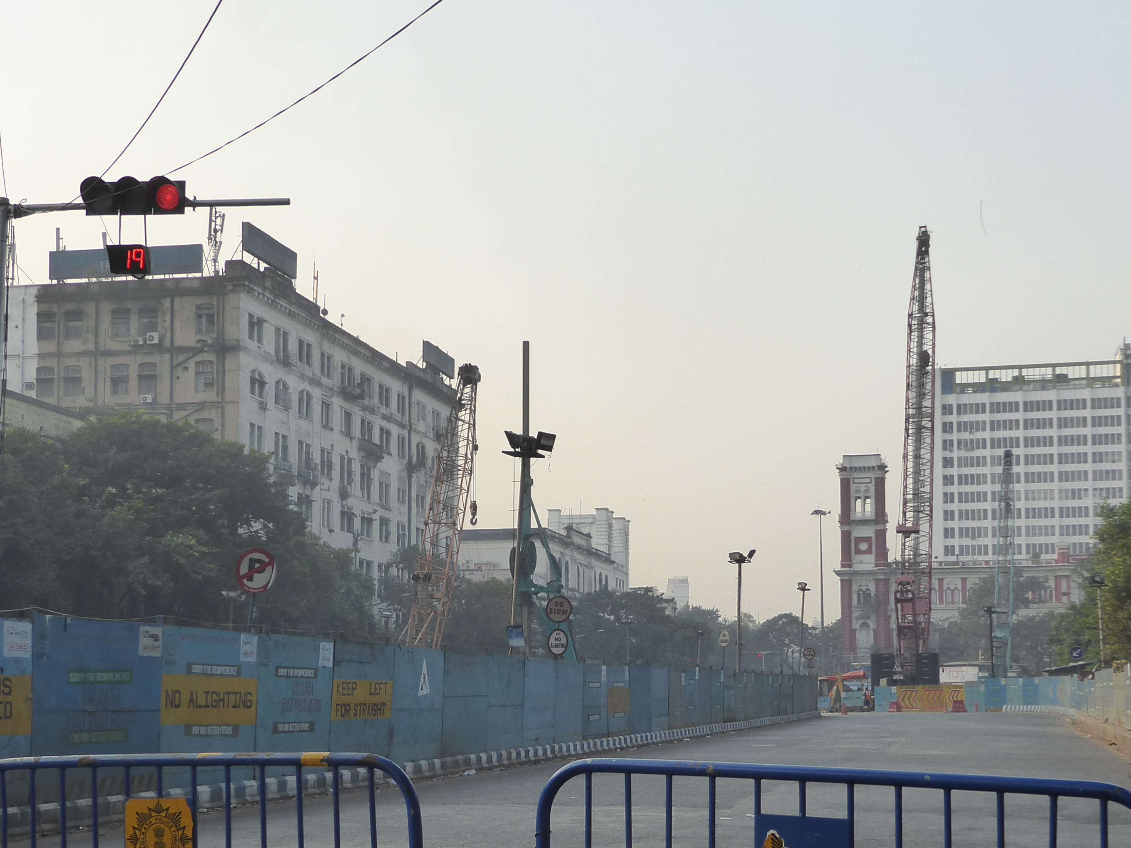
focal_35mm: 53
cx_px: 495
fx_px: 1732
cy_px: 602
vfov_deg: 27.3
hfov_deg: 36.1
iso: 160
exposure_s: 1/400
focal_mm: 6.3
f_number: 3.7
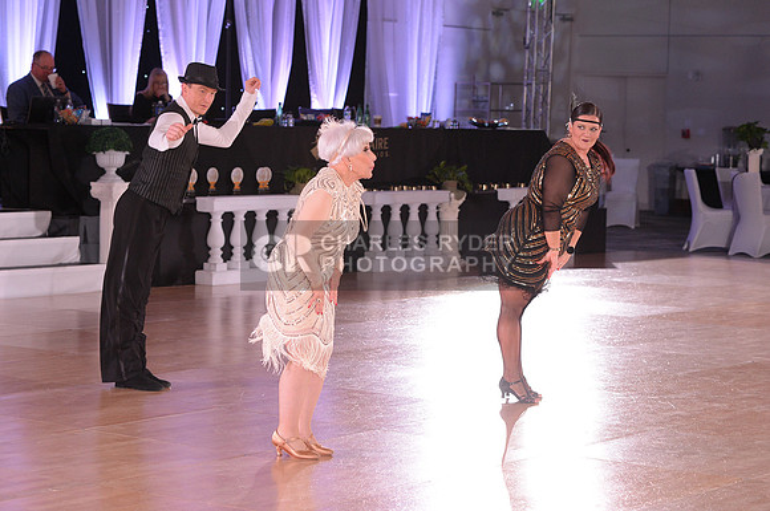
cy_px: 256
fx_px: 2136
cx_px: 385
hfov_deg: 20.4
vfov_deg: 13.6
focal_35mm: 100
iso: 3200
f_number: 7.1
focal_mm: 100
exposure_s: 1/250
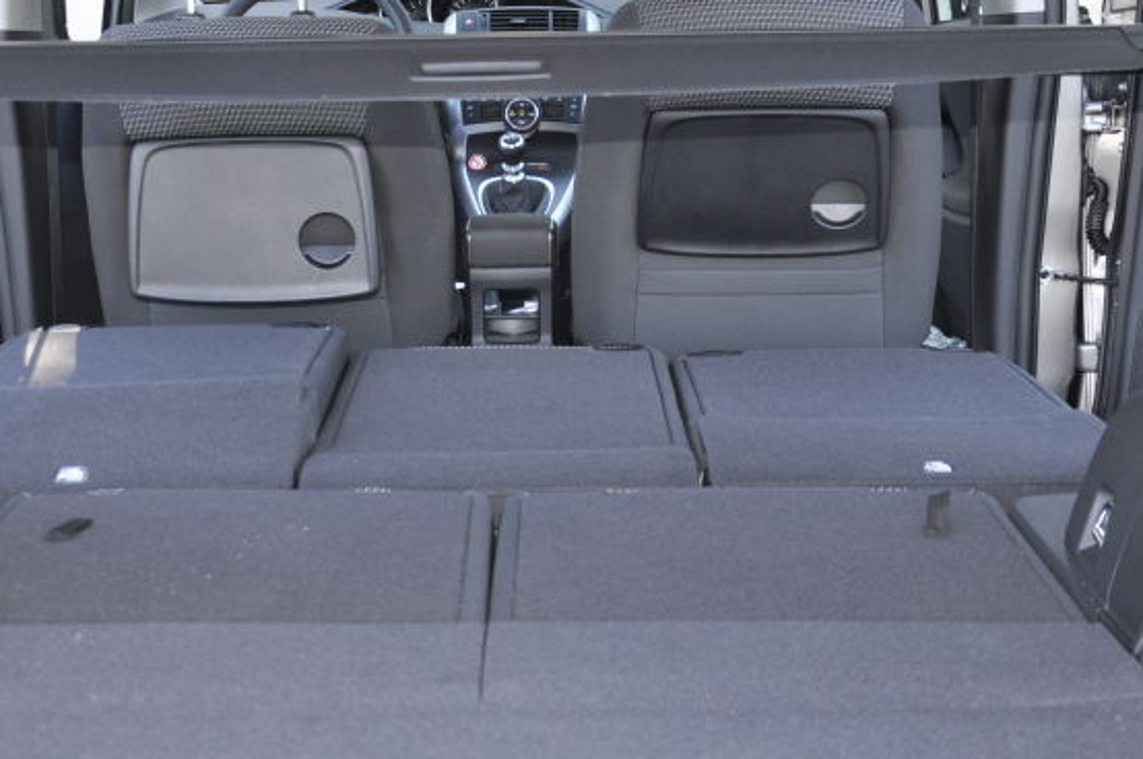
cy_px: 307
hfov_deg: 32.8
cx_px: 475
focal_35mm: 61
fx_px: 1934
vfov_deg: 22.2
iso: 400
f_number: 3.8
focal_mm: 22
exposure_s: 1/160
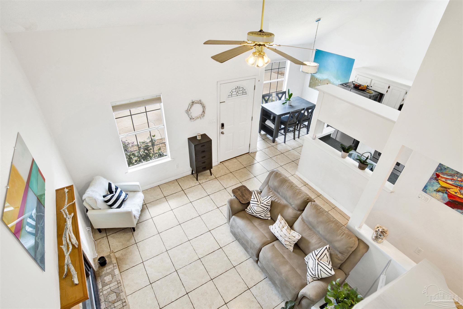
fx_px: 231
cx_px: 232
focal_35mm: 18
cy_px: 154
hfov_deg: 90.0
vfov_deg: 67.4
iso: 200
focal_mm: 18
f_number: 11
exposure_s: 1/15
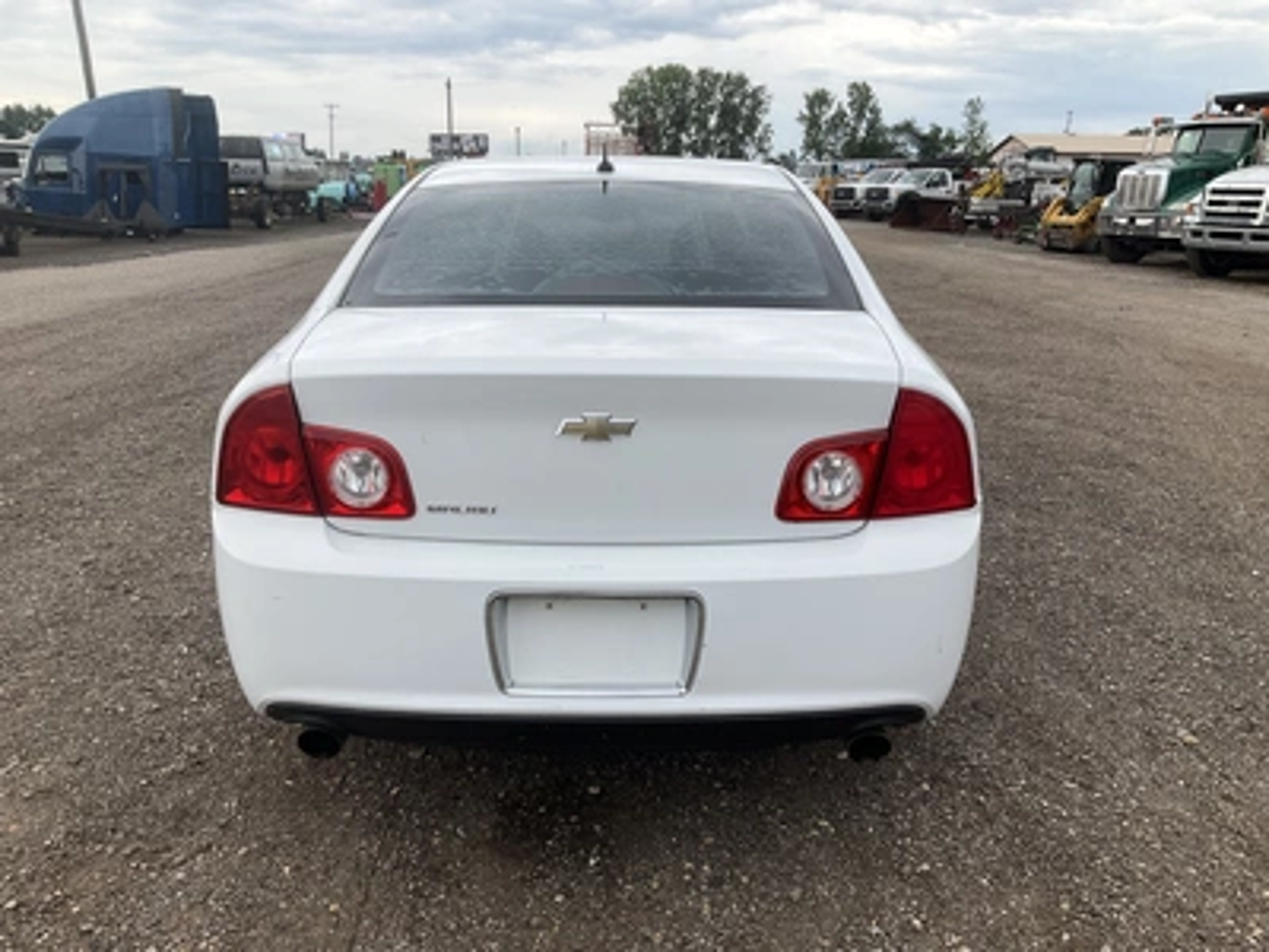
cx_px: 634
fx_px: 1063
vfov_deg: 48.2
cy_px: 476
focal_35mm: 29
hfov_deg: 61.7
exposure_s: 1/1311
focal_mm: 3
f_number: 1.8
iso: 25
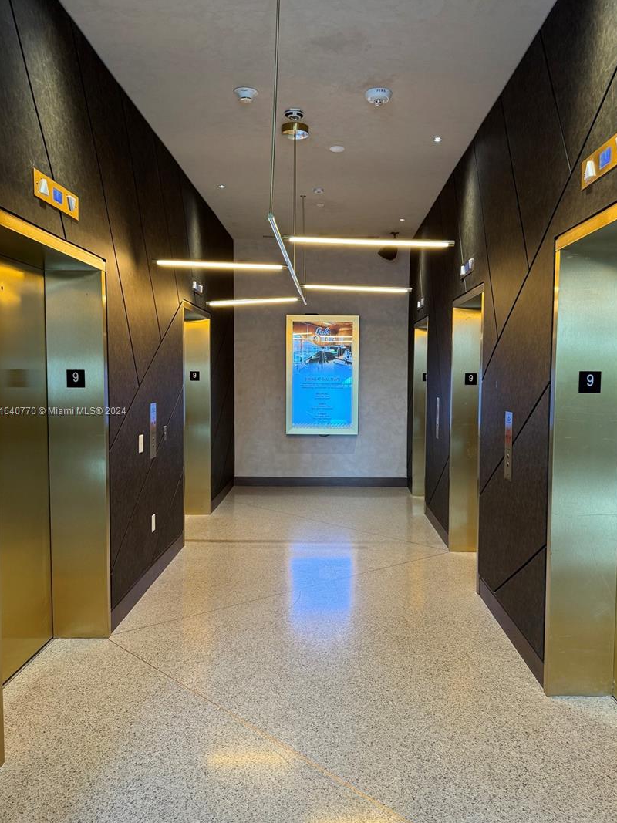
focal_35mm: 27
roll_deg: -0.3
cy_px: 412
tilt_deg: -4.4
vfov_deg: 65.3
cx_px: 332
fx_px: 642
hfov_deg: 51.3
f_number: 1.78
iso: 160
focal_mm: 6.76
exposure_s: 1/60
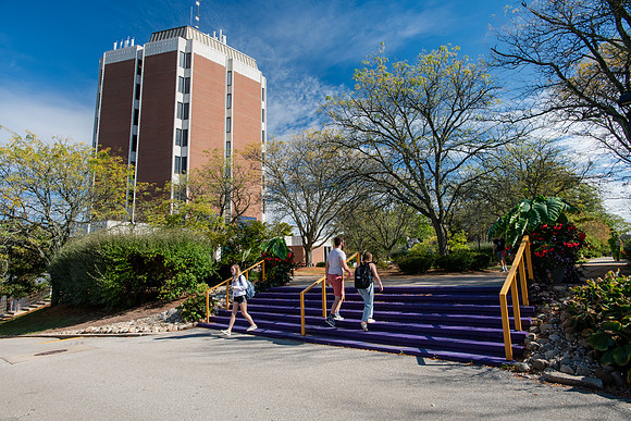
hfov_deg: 84.0
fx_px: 351
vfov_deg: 62.0
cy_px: 210
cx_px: 316
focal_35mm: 20
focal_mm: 20
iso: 500
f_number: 7.1
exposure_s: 1/320
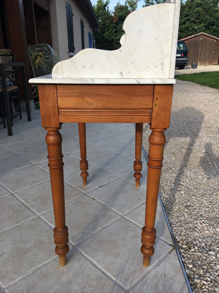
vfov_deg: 61.7
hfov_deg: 48.2
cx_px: 110
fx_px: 245
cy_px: 146
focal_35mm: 29
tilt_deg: -19.1
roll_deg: +1.2
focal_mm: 4.15
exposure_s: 1/884
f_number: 2.2
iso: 25
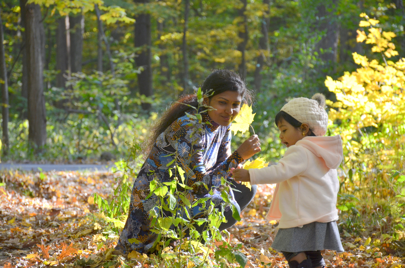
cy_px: 134
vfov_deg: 9.1
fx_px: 1684
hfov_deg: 13.7
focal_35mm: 150
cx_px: 202
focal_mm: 100
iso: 400
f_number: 5.6
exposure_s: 1/125
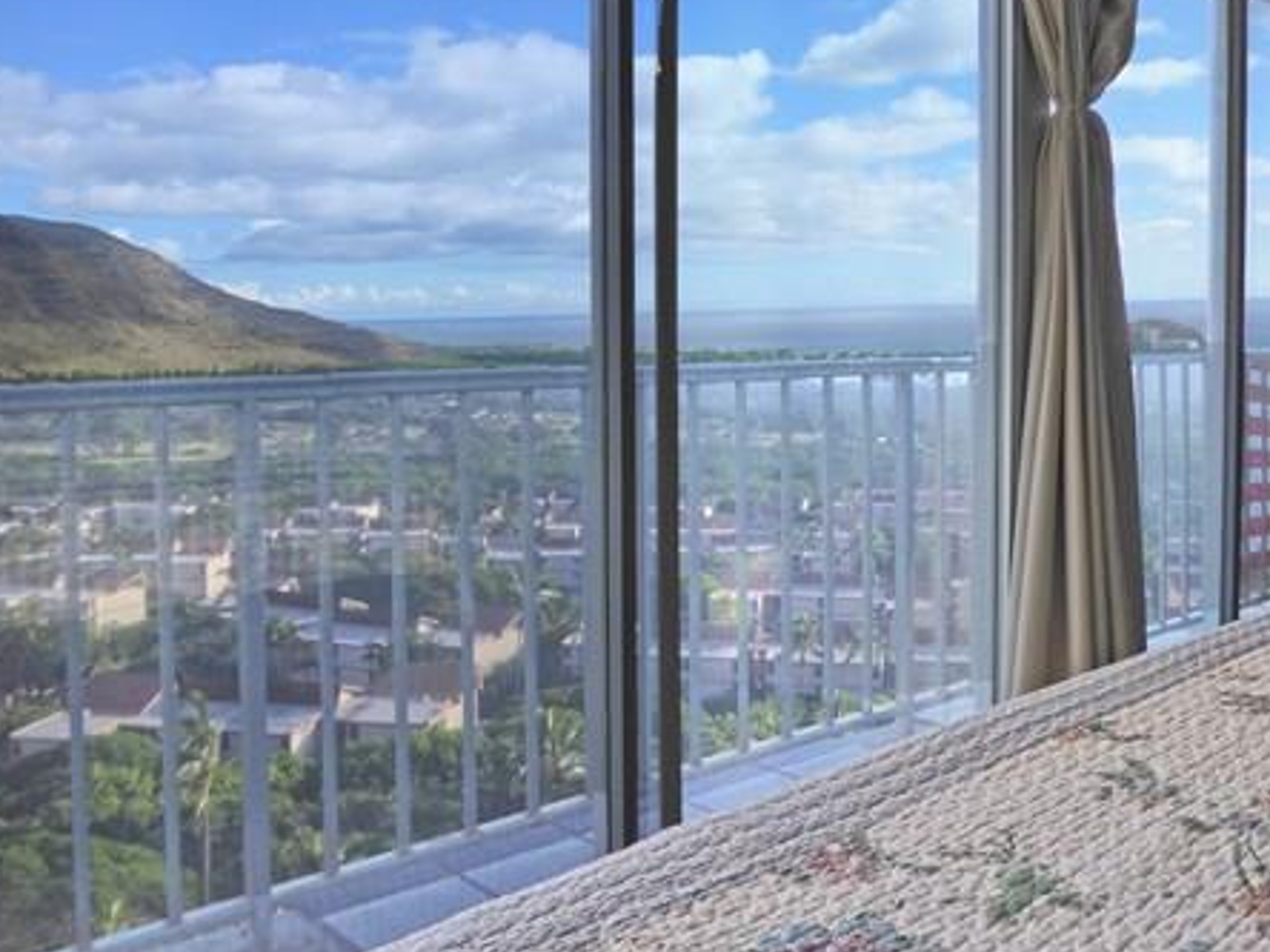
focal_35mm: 36
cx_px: 758
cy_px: 369
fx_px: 1321
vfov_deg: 39.4
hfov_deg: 51.0
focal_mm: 4.3
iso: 200
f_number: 3.3
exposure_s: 1/125
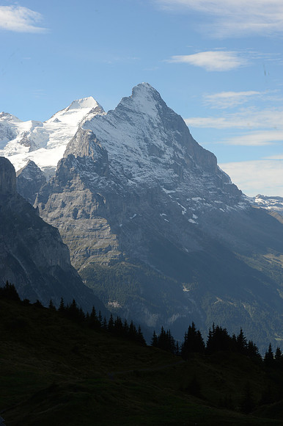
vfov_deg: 28.9
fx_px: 826
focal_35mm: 70
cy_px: 213
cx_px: 142
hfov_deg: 19.4
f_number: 18
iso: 250
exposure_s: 1/160
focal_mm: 70
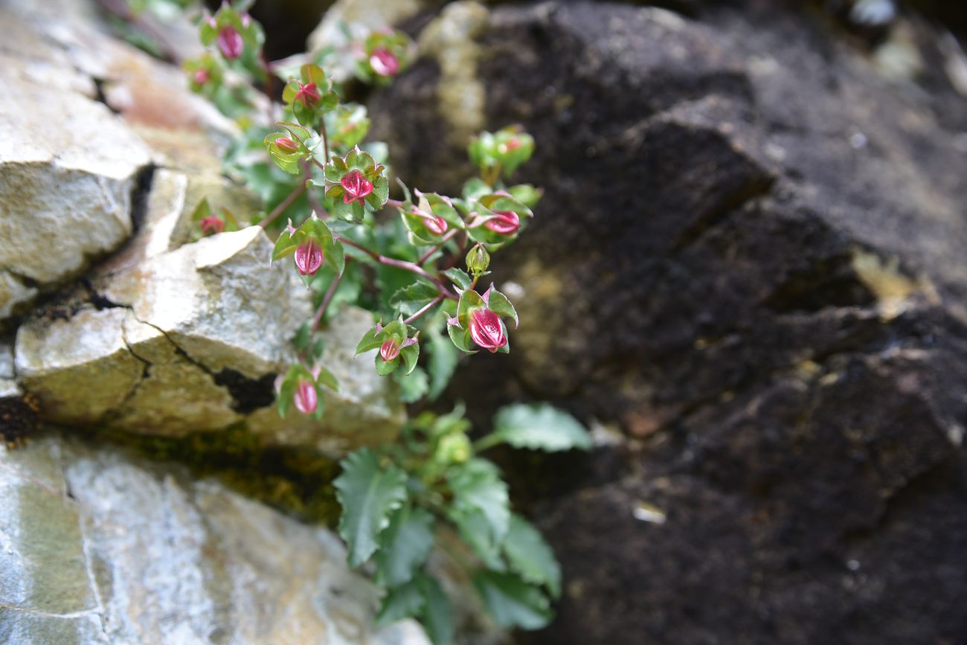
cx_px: 484
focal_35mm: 50
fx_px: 1343
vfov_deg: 27.0
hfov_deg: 39.6
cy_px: 322
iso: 320
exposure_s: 1/320
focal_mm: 50
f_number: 4.5
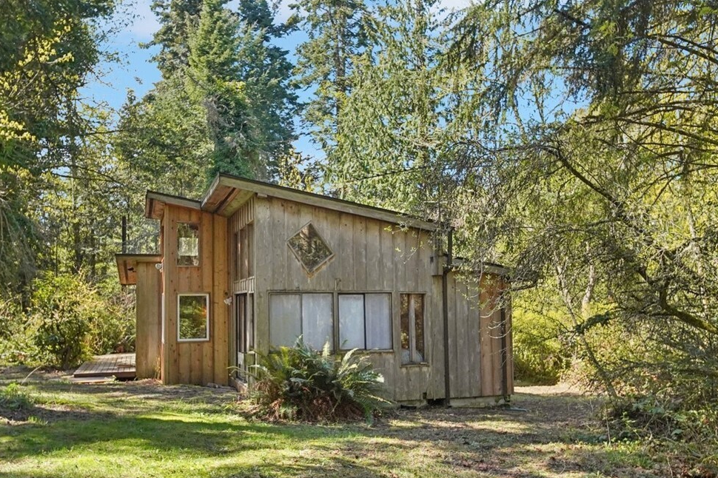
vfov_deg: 46.2
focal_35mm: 28
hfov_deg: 65.2
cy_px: 276
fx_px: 558
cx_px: 306
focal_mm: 16
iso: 1600
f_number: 3.2
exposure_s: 1/1600
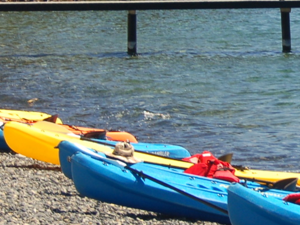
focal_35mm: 284
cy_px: 18
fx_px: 2461
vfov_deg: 5.2
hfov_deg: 6.9
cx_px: 374
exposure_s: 1/160
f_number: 6.3
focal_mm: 52
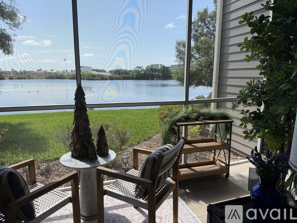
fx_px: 206
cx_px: 148
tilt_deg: -7.9
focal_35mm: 24
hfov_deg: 71.6
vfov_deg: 56.8
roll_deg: -1.2
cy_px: 112
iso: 80
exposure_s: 1/2801
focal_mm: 6.76
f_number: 1.78
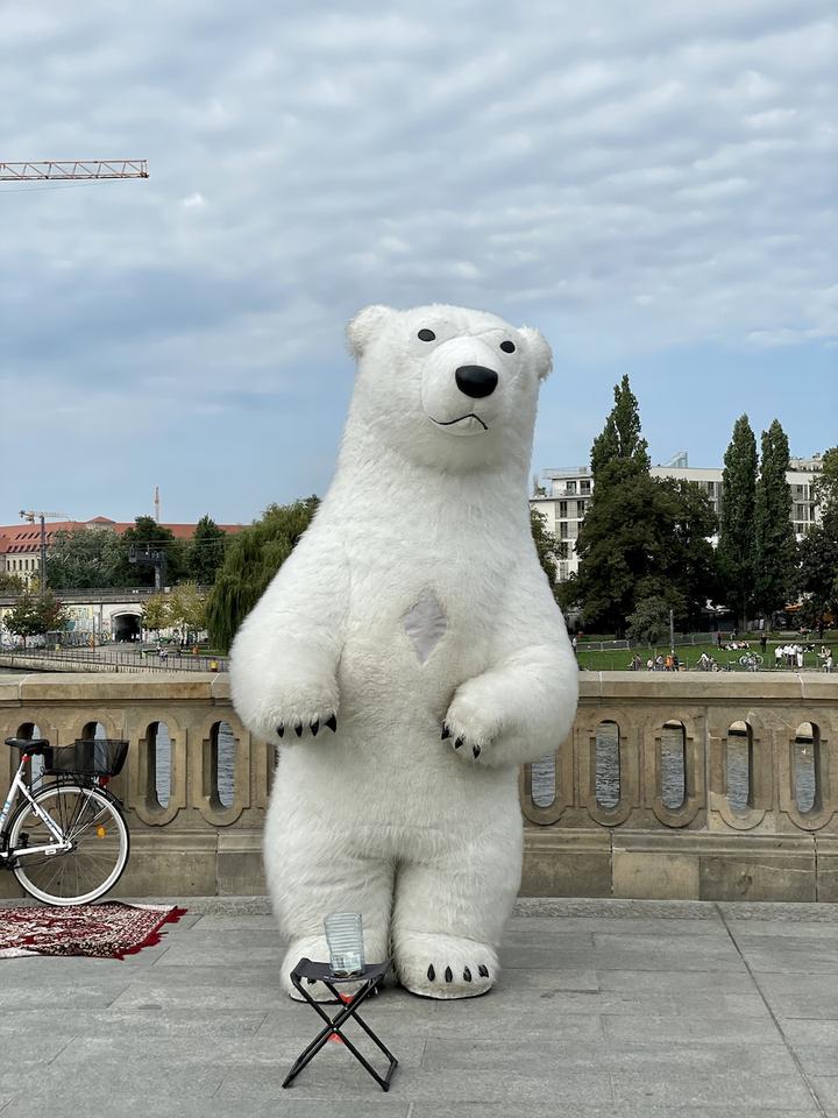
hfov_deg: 28.0
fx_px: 1678
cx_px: 419
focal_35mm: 52
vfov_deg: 36.8
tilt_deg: +1.9
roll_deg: +0.9
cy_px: 559
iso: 25
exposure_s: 1/2179
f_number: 2
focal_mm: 6
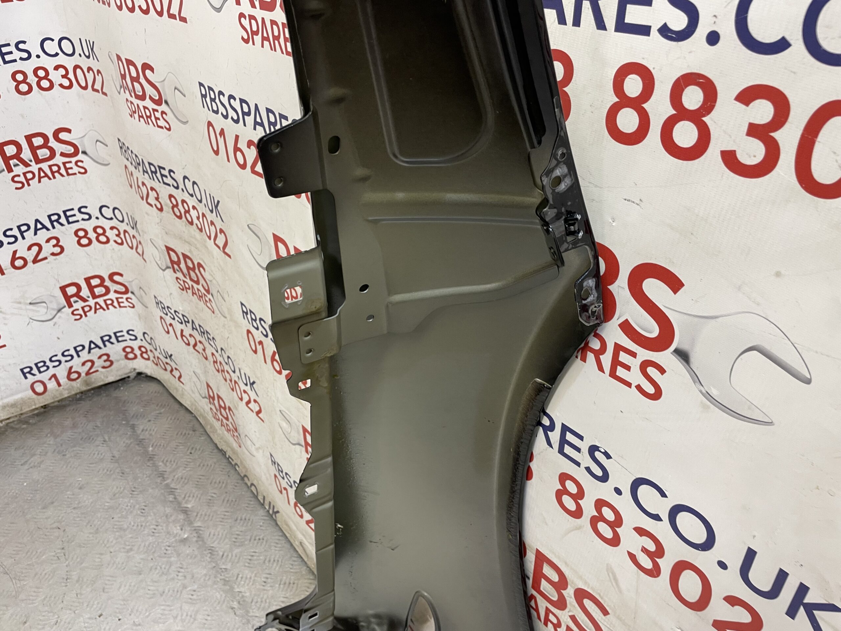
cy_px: 316
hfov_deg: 67.3
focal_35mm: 26
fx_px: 632
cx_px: 420
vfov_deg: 53.1
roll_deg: -3.2
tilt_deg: -37.0
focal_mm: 4.2
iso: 80
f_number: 1.6
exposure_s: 1/50
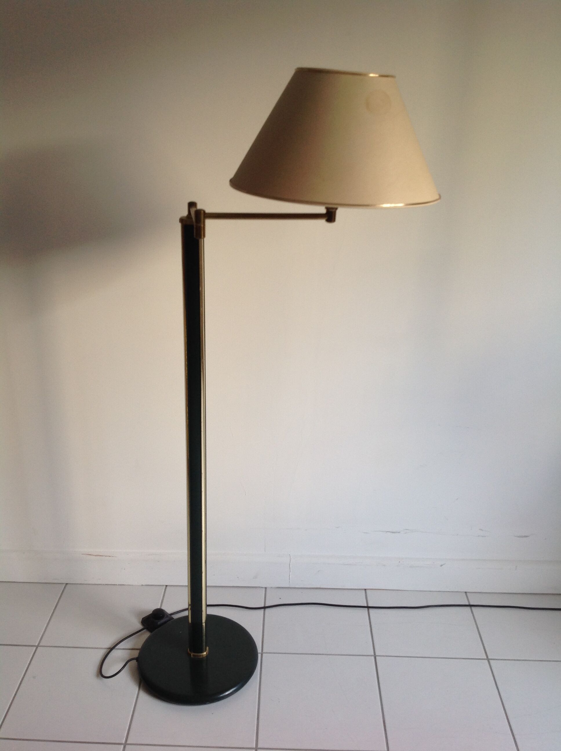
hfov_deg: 40.6
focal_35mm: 35
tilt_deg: -20.4
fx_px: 758
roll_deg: -2.0
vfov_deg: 52.7
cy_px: 376
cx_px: 280
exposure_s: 1/40
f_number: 2.4
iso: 50
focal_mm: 4.28
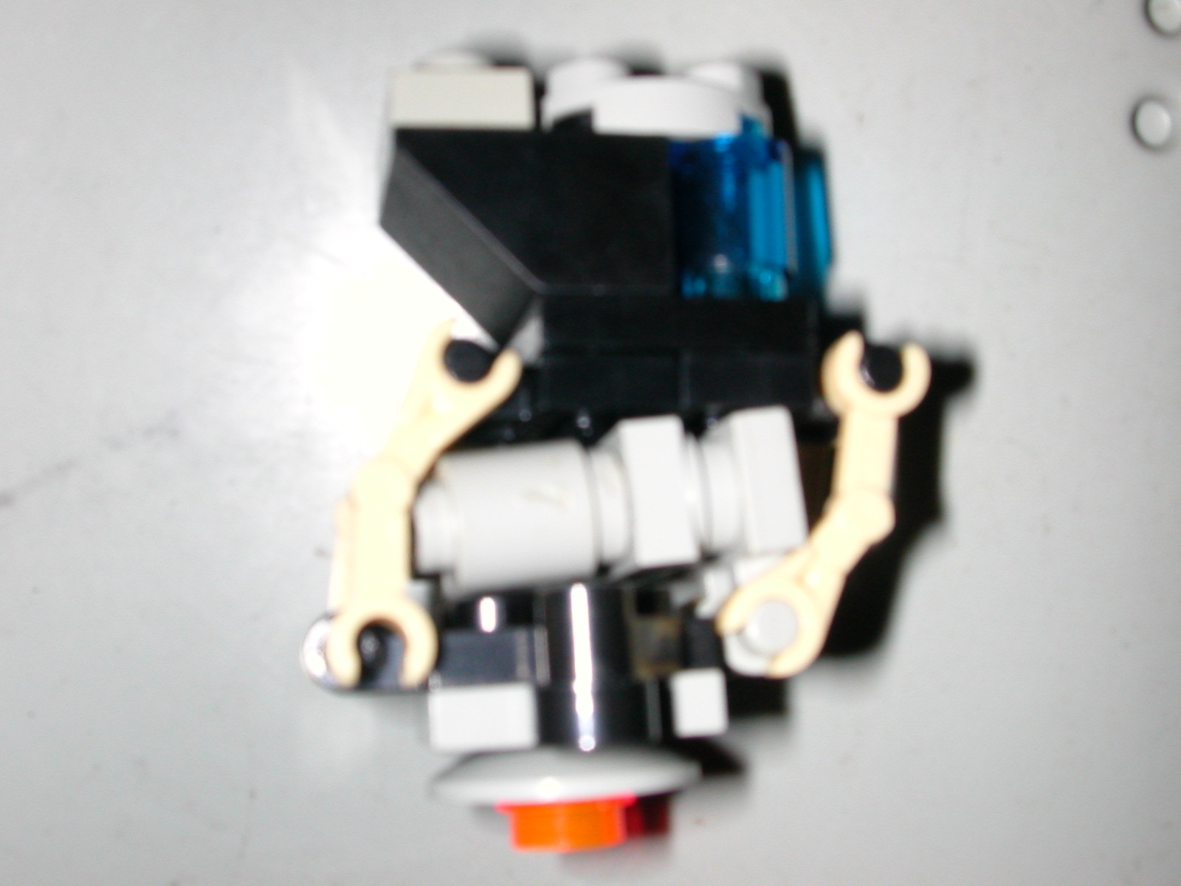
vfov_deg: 29.7
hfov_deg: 38.9
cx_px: 590
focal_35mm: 49
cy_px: 443
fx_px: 1672
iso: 100
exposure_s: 1/59.9
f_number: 5.2
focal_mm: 7.5
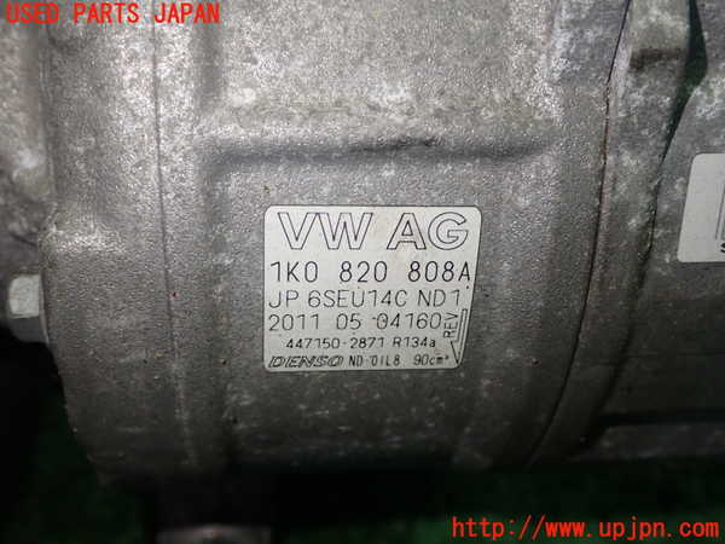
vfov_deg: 35.1
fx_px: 859
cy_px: 272
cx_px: 362
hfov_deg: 45.8
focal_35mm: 41
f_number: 2.8
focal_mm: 7.31
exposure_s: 1/60
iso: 200
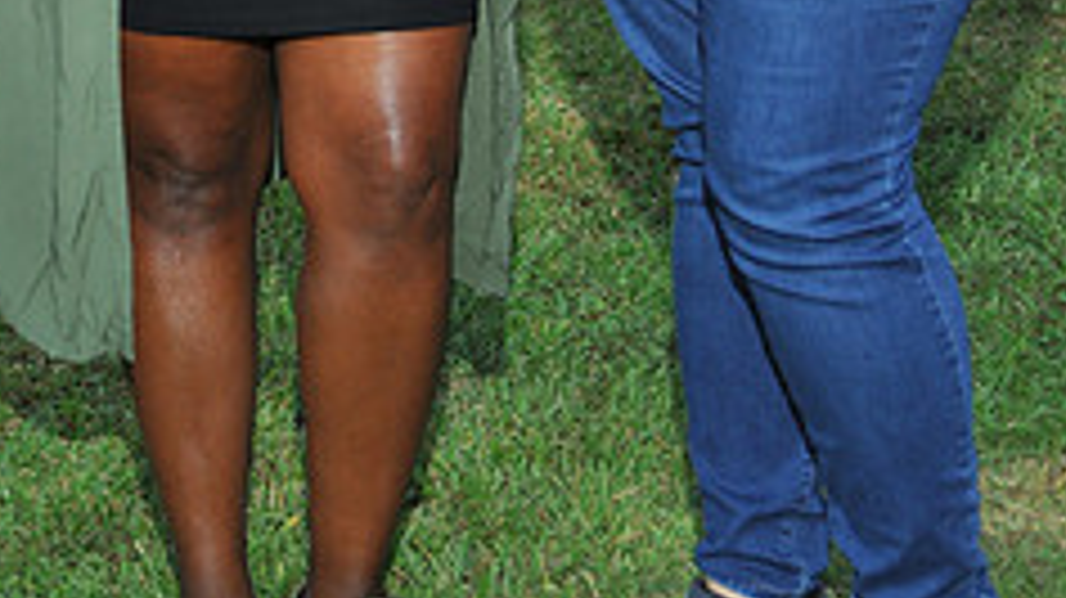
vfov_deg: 7.5
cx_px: 292
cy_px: -647
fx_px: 4351
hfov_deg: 13.9
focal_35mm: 154
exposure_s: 1/60
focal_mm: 60
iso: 800
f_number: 6.3
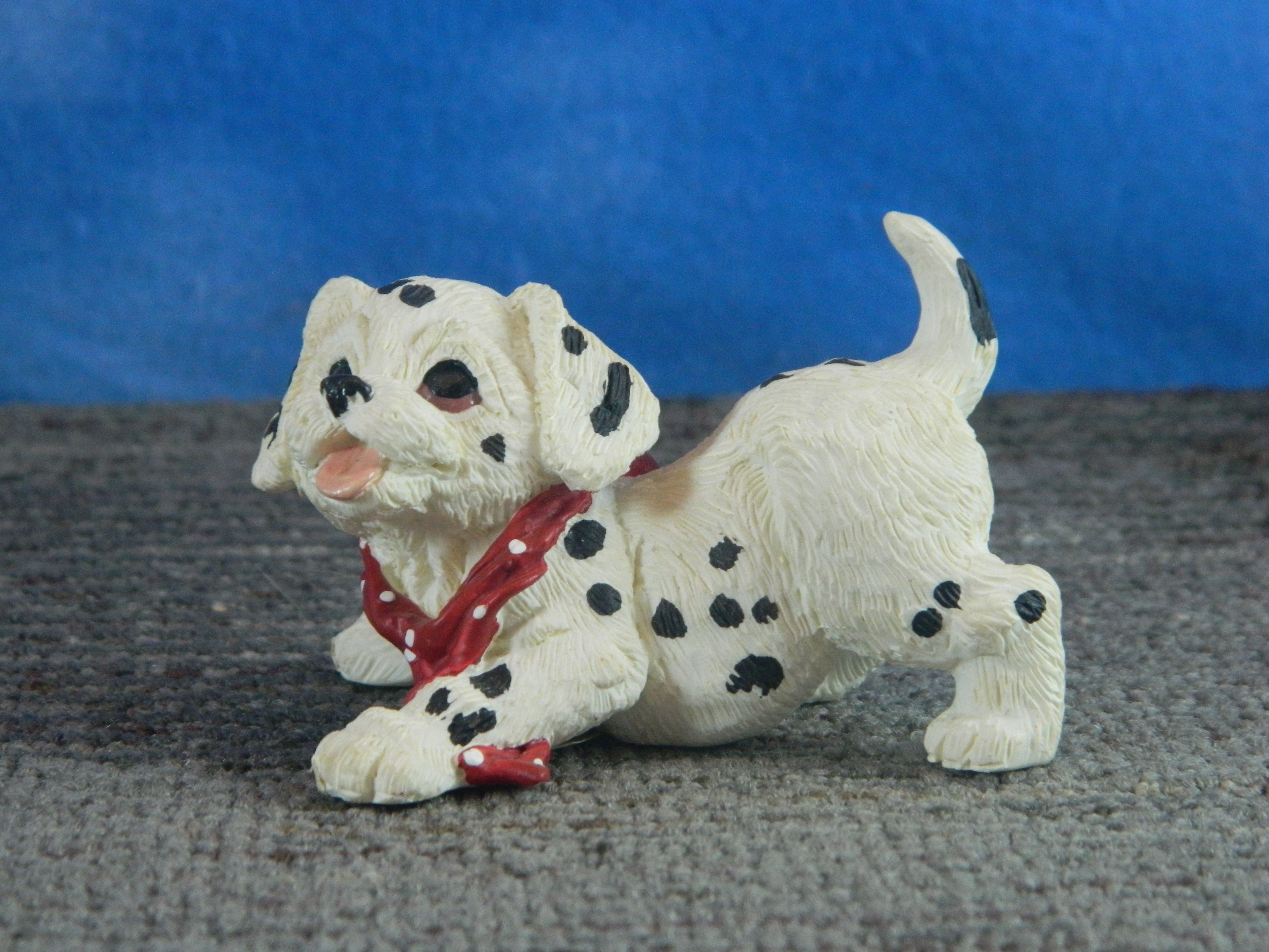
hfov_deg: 19.1
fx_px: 3776
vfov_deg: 14.4
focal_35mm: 103
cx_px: 634
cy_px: 476
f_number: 4.5
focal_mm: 18.6
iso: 400
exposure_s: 1/30
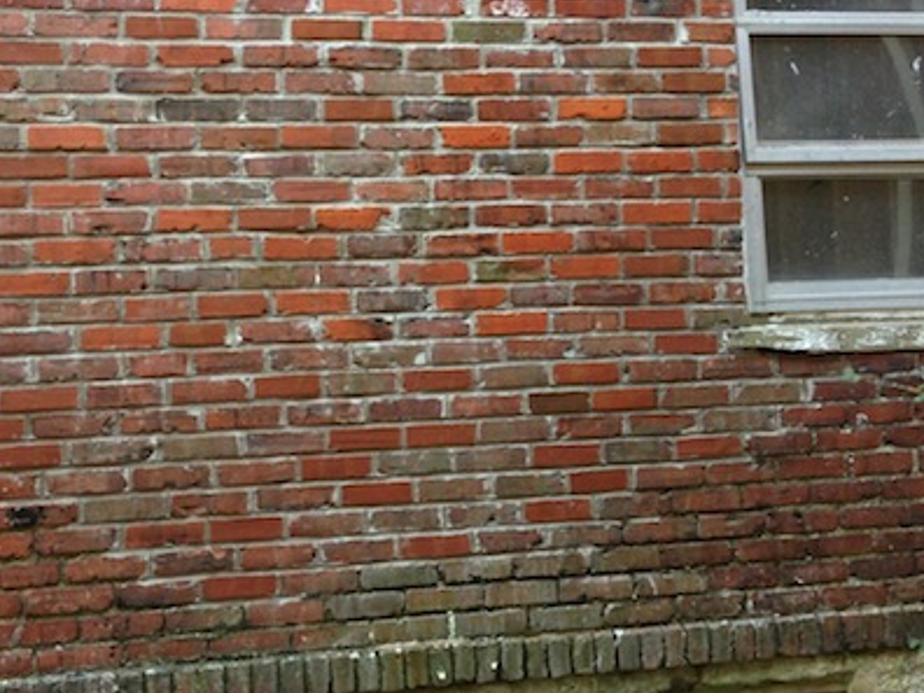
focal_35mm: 50
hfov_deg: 37.8
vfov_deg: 28.9
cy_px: 226
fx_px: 1335
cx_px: 308
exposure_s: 1/20
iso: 125
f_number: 2.4
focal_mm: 4.12
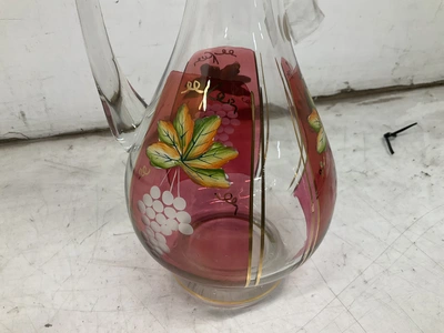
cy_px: 166
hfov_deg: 61.7
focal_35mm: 29
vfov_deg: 48.2
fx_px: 372
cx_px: 222
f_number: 1.8
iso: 32
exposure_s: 1/120
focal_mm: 3
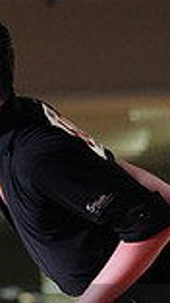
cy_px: 349
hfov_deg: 2.0
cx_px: 140
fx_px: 4861
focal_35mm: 605
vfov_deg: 3.6
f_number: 5
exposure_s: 1/400
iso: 10000
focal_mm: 156
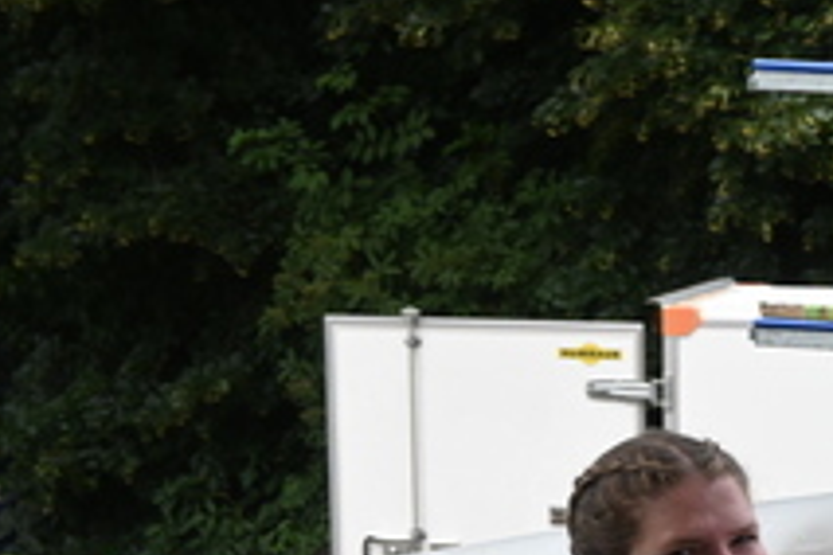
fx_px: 5044
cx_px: 1087
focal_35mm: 218
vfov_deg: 6.2
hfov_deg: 9.3
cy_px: 748
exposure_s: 1/250
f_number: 6.3
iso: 125
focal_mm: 50
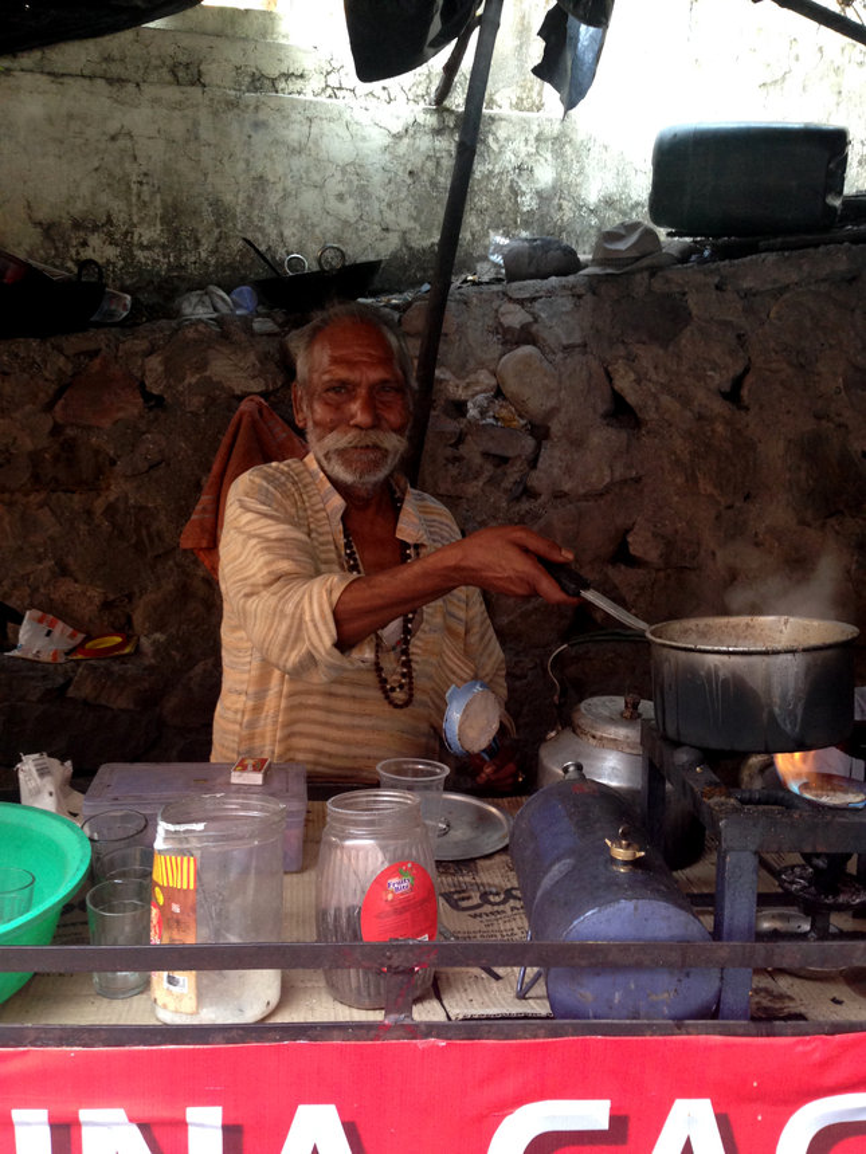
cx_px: 433
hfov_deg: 42.9
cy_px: 577
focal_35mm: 33
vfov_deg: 55.4
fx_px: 1101
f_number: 2.4
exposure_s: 1/20
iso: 125
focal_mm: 4.12
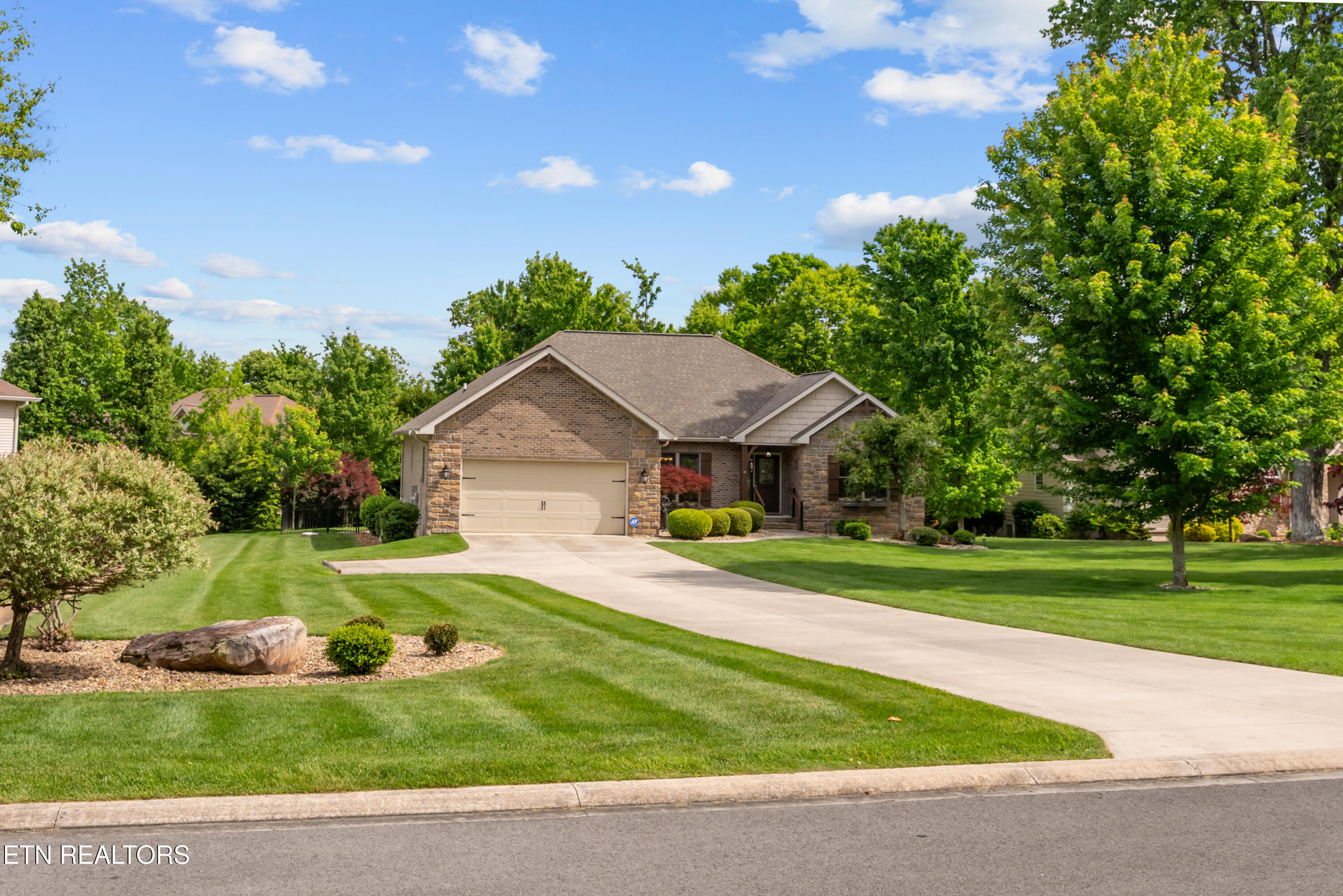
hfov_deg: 54.8
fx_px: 1295
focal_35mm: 35
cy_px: 448
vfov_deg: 38.2
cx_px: 672
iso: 250
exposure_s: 1/100
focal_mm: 34.7
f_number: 6.3
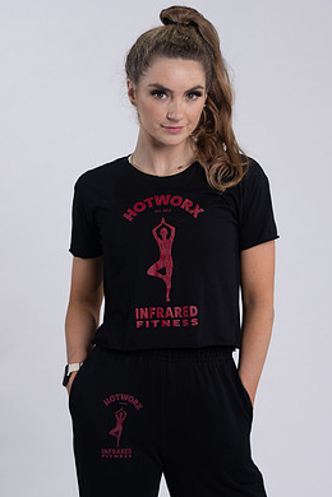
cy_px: 250
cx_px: 158
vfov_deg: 20.8
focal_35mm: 98
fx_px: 1356
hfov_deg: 14.0
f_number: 4
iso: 125
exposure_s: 1/125
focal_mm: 85
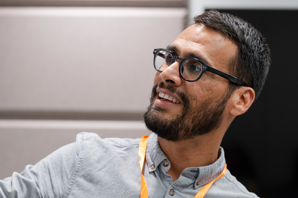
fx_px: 1059
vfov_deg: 10.7
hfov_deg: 15.8
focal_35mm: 128
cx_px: 28
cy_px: 164
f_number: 2
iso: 800
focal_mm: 50
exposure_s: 1/500
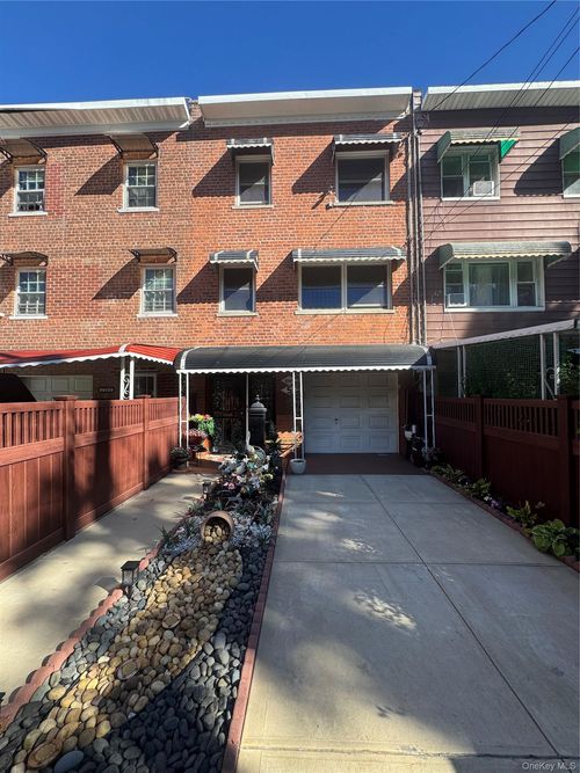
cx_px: 290
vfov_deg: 102.1
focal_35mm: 14
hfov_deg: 85.7
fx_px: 313
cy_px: 386
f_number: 2.2
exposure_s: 1/687
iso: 40
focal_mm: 2.22
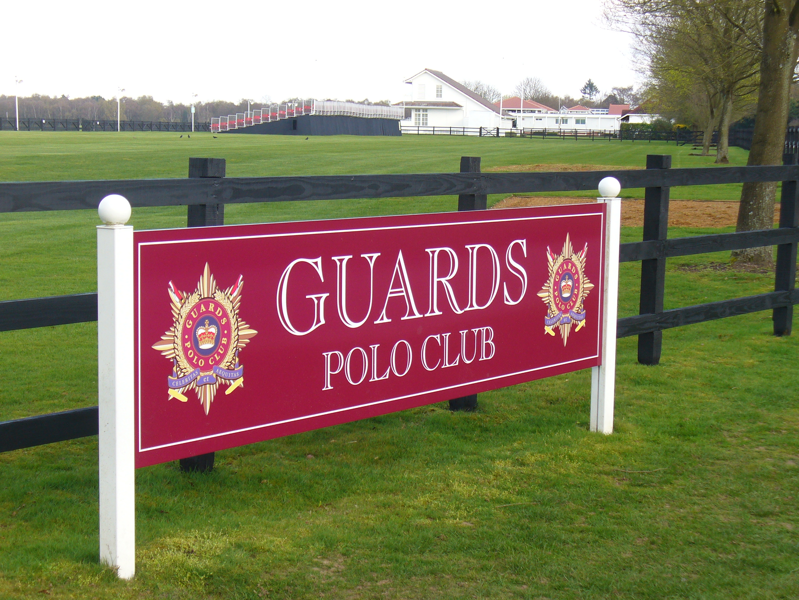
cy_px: 300
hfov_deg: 28.2
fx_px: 1593
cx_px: 400
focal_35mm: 69
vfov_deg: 21.3
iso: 80
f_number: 3.2
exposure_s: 1/200
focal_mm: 11.4
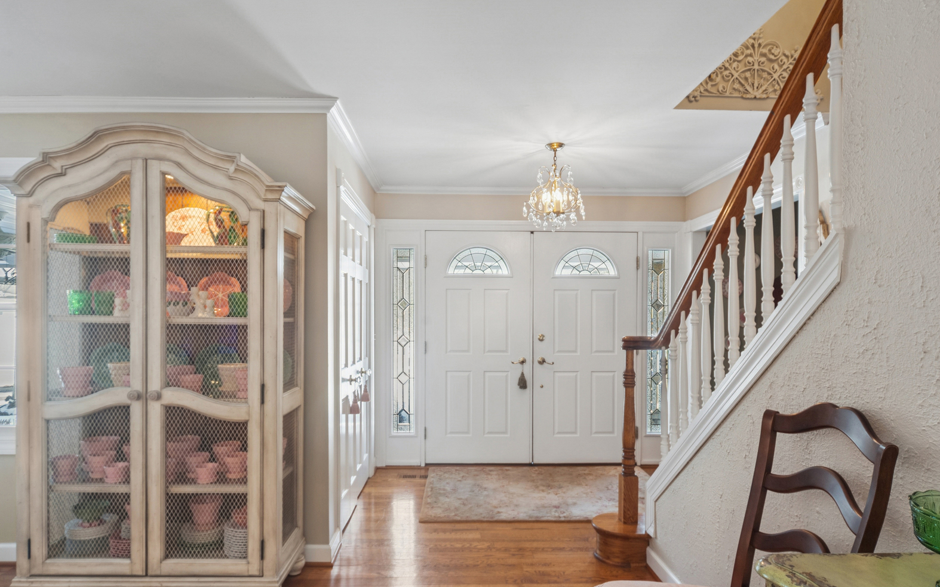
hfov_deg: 82.3
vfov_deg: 57.2
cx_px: 463
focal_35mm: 21
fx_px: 538
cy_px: 315
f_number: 8
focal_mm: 20
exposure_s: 1/25
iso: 400
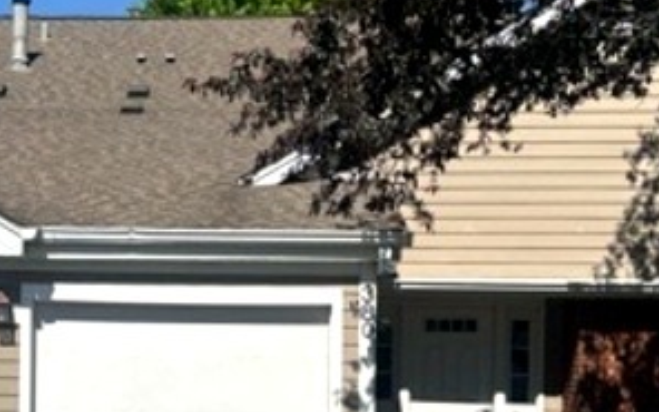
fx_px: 988
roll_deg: -1.2
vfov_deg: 23.0
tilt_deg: +1.5
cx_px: 122
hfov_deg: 35.6
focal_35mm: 55
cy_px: 359
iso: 80
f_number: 1.78
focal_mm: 6.86
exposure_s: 1/9709
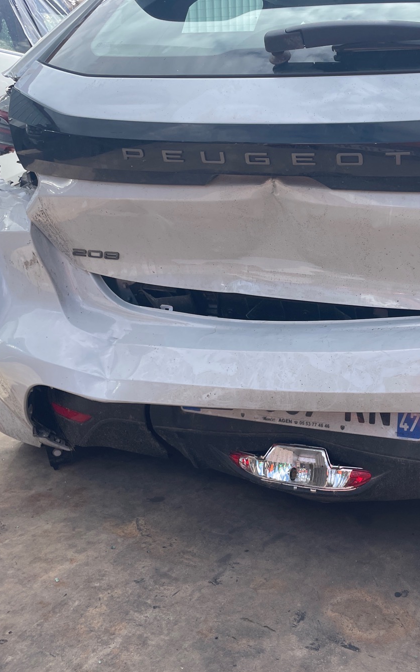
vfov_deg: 52.8
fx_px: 678
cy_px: 338
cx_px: 355
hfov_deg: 33.1
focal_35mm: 37
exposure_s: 1/1742
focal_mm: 4.2
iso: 32
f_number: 1.6
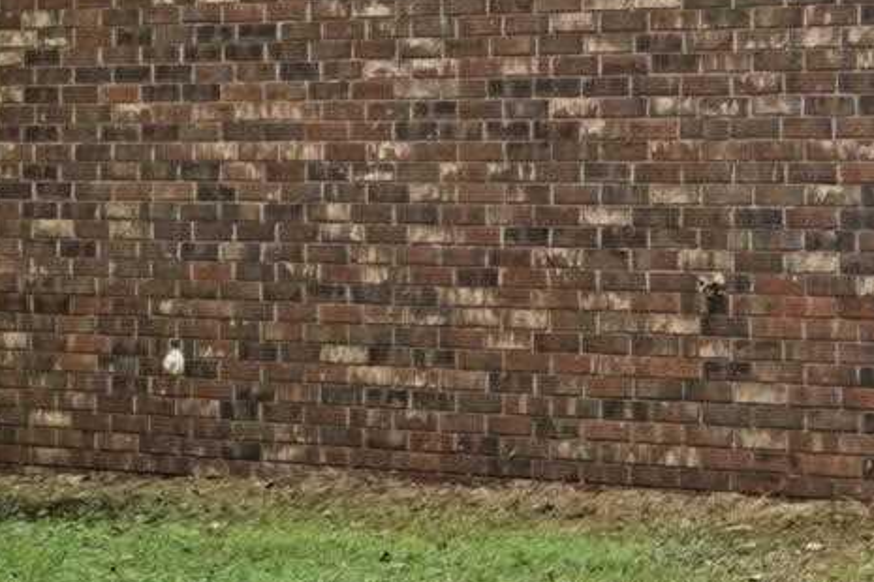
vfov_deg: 8.8
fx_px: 3787
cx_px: 1616
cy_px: 42
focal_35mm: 156
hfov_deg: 12.0
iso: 400
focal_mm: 19.1
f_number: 8
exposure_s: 1/30
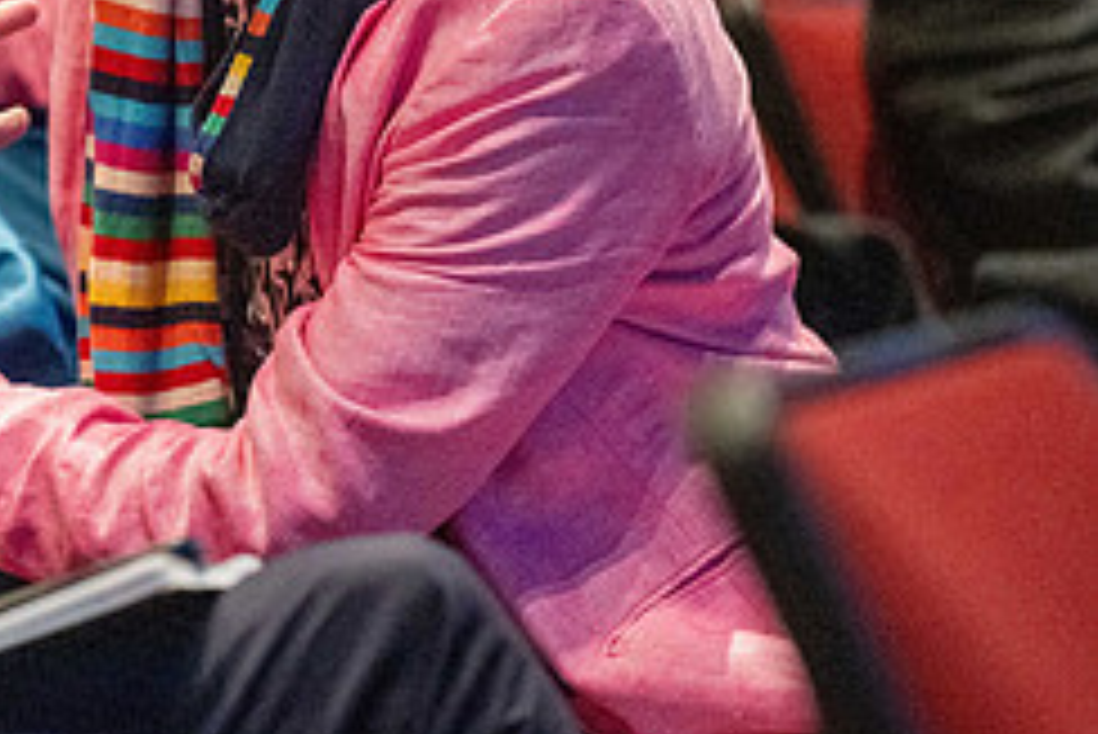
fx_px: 14496
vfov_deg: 2.9
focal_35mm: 475
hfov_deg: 4.3
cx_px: -198
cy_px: -56
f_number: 2.8
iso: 10000
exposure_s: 1/125
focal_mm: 200
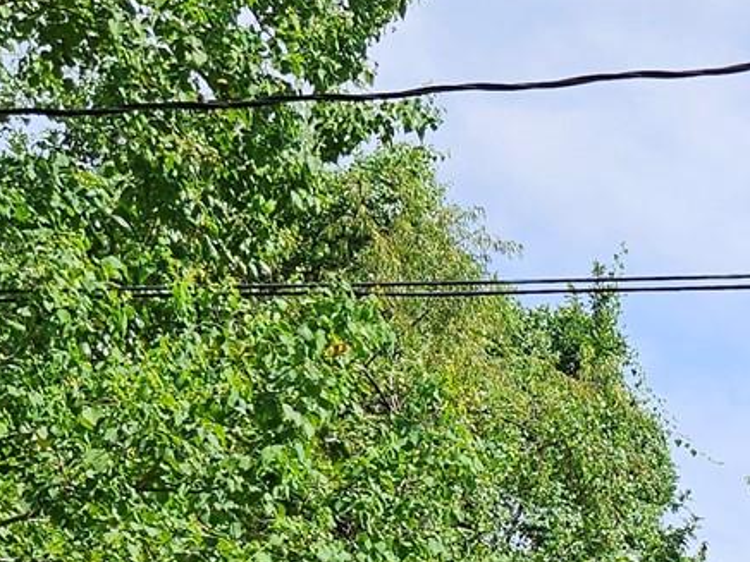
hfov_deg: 16.5
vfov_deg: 12.6
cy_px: 969
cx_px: 1137
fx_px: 2340
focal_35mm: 108
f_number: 1.8
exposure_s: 1/1601
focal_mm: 5.4
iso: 25
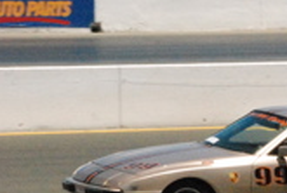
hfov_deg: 3.7
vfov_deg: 2.5
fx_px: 4412
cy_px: 247
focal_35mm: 552
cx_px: 521
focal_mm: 95
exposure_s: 1/800
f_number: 29
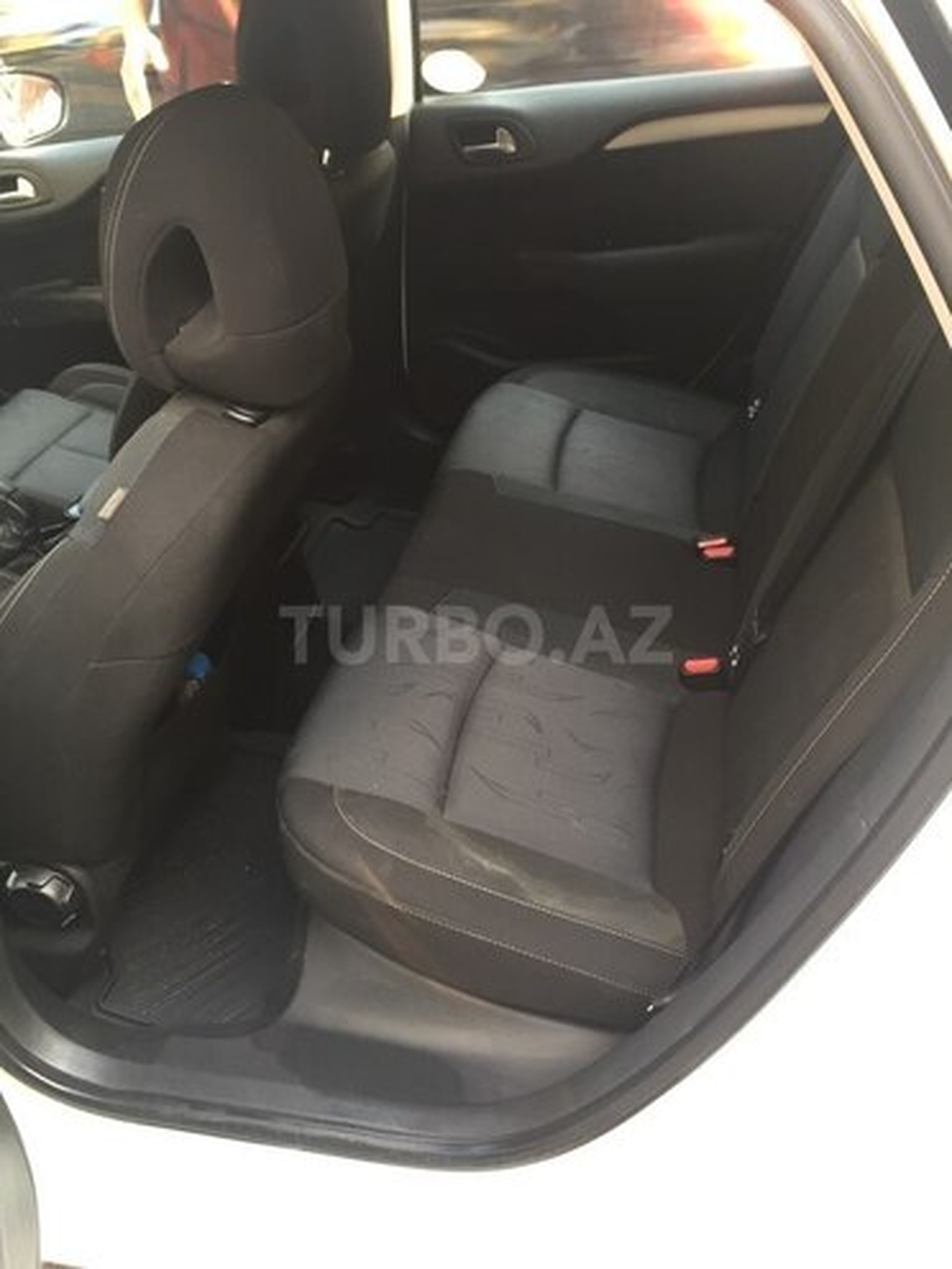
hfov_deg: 48.2
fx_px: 1063
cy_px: 634
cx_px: 476
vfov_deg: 61.7
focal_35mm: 29
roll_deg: +3.7
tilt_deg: -33.6
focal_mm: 4.15
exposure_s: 1/33
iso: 80
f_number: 2.2
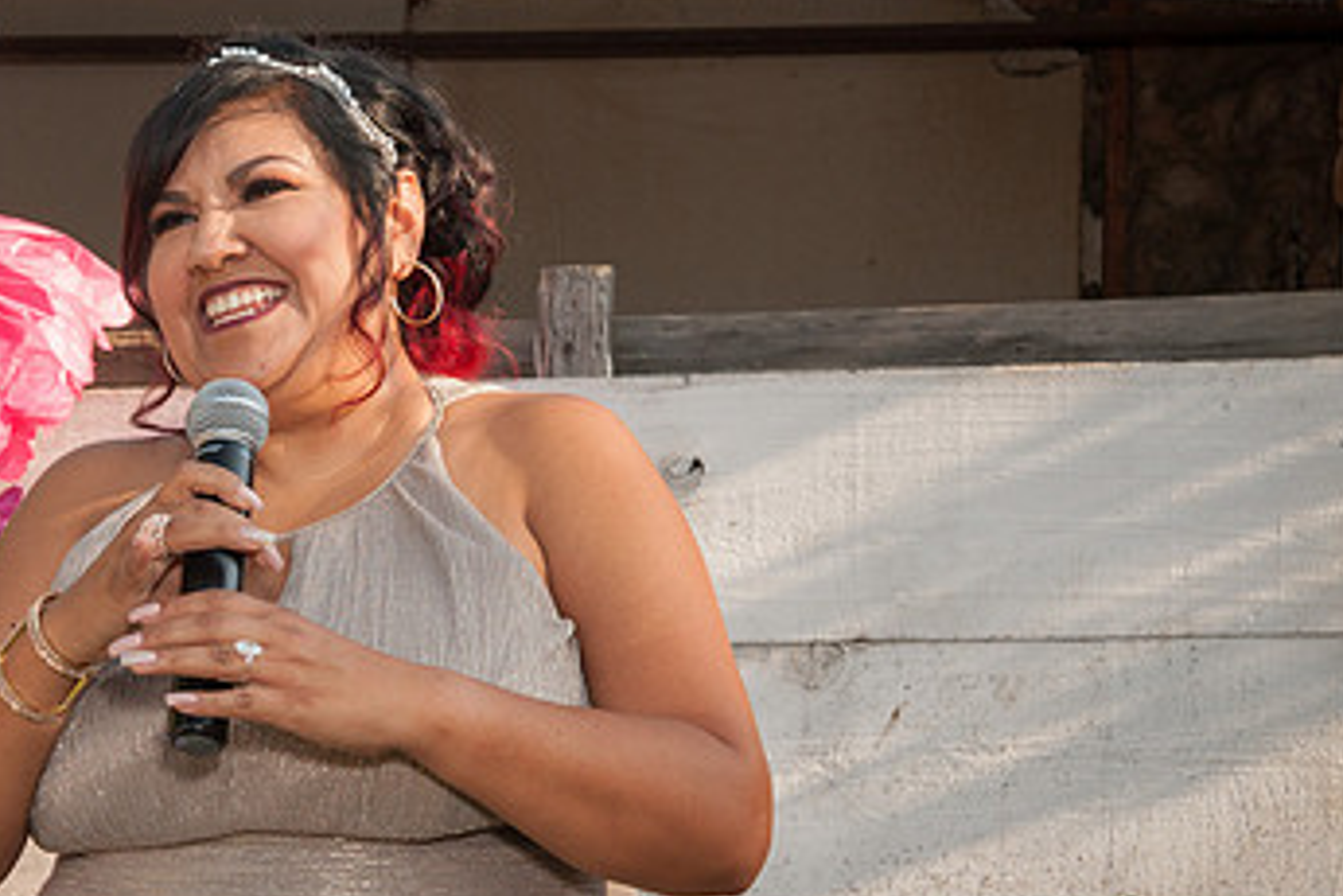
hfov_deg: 18.3
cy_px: 549
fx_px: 4141
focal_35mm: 111
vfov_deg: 12.3
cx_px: 308
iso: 200
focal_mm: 66
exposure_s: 1/250
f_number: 13
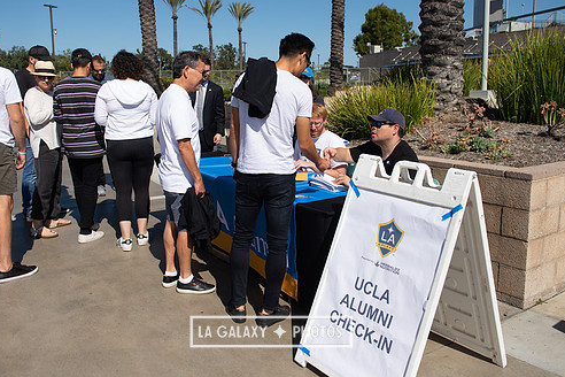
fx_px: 518
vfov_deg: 39.9
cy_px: 159
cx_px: 271
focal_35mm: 33
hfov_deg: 57.2
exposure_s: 1/4000
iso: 200
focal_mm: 28
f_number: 4
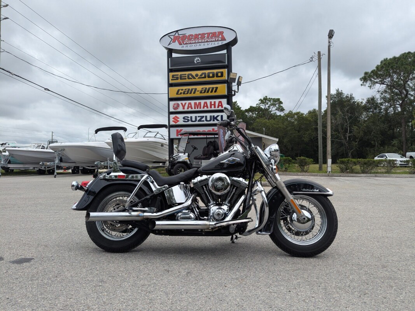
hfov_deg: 71.6
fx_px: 288
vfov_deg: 56.8
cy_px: 156
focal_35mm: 24
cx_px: 208
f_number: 1.85
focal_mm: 6.81
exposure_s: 1/1529
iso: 47
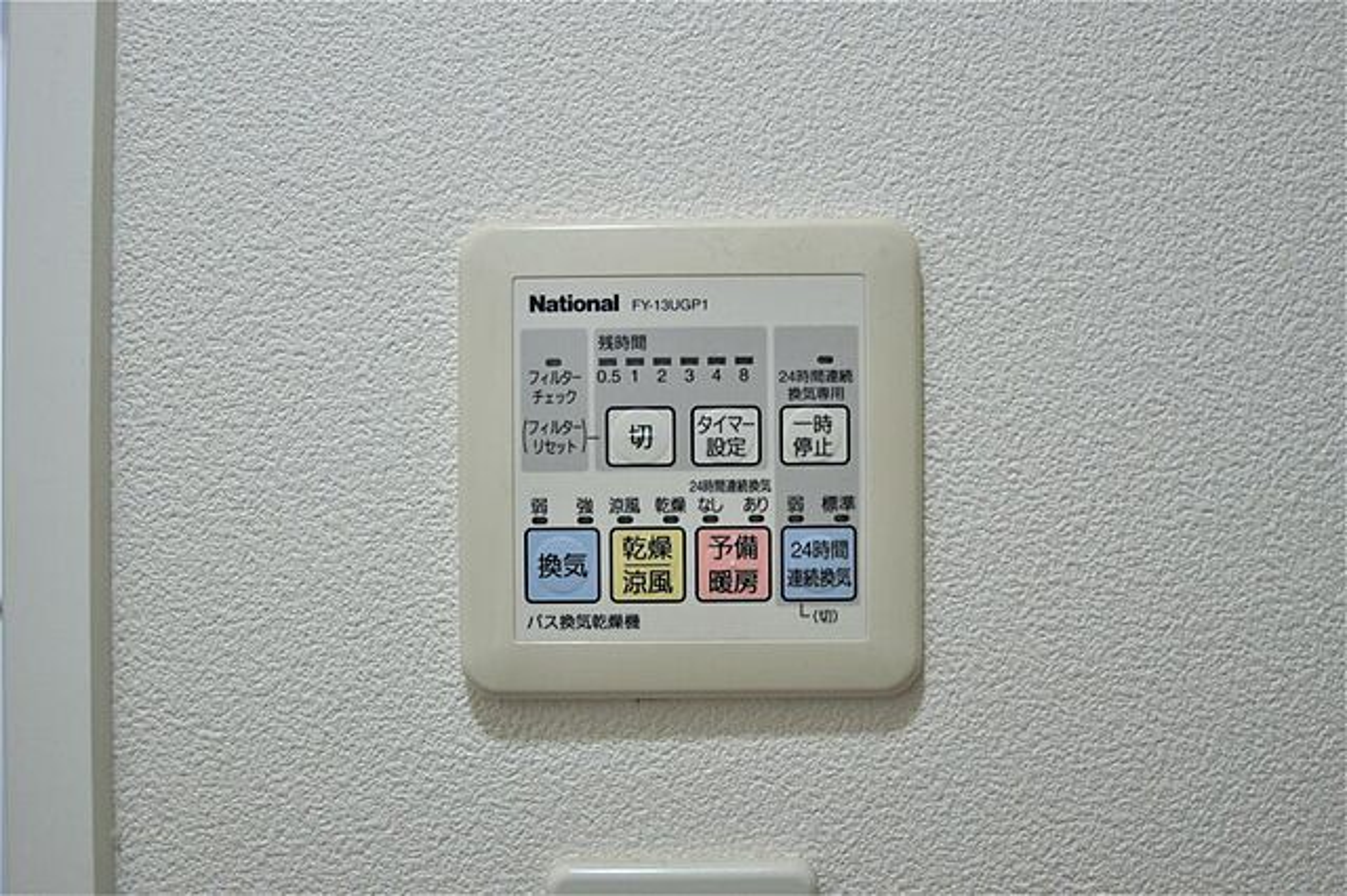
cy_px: 448
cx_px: 674
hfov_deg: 62.0
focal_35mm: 30
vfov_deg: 43.6
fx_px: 1122
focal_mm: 20
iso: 250
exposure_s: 1/40
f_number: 4.5
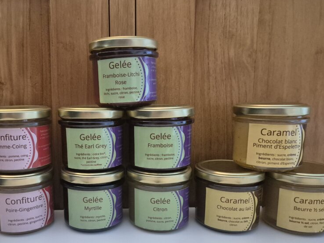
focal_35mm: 32
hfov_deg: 56.1
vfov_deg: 44.0
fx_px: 300
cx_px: 119
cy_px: 145
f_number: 1.8
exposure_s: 1/100
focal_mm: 5.4
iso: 1600
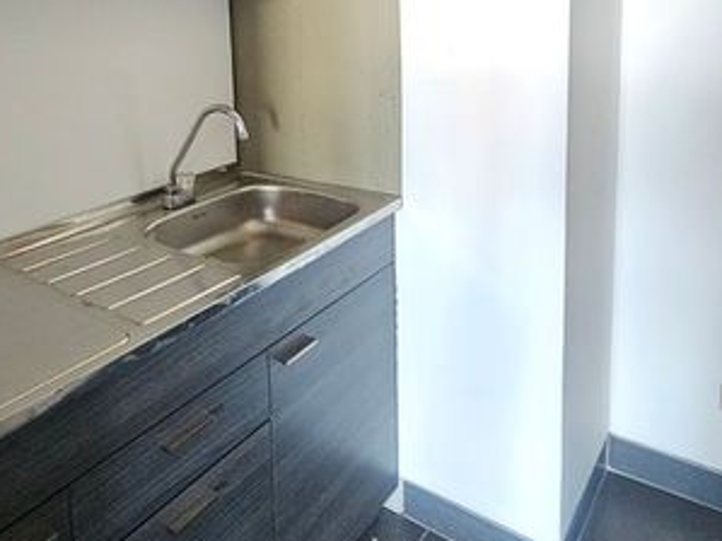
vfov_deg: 45.5
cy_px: 99
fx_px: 605
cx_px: 238
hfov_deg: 60.2
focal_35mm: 29
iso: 640
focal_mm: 2.2
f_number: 2.2
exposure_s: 1/24
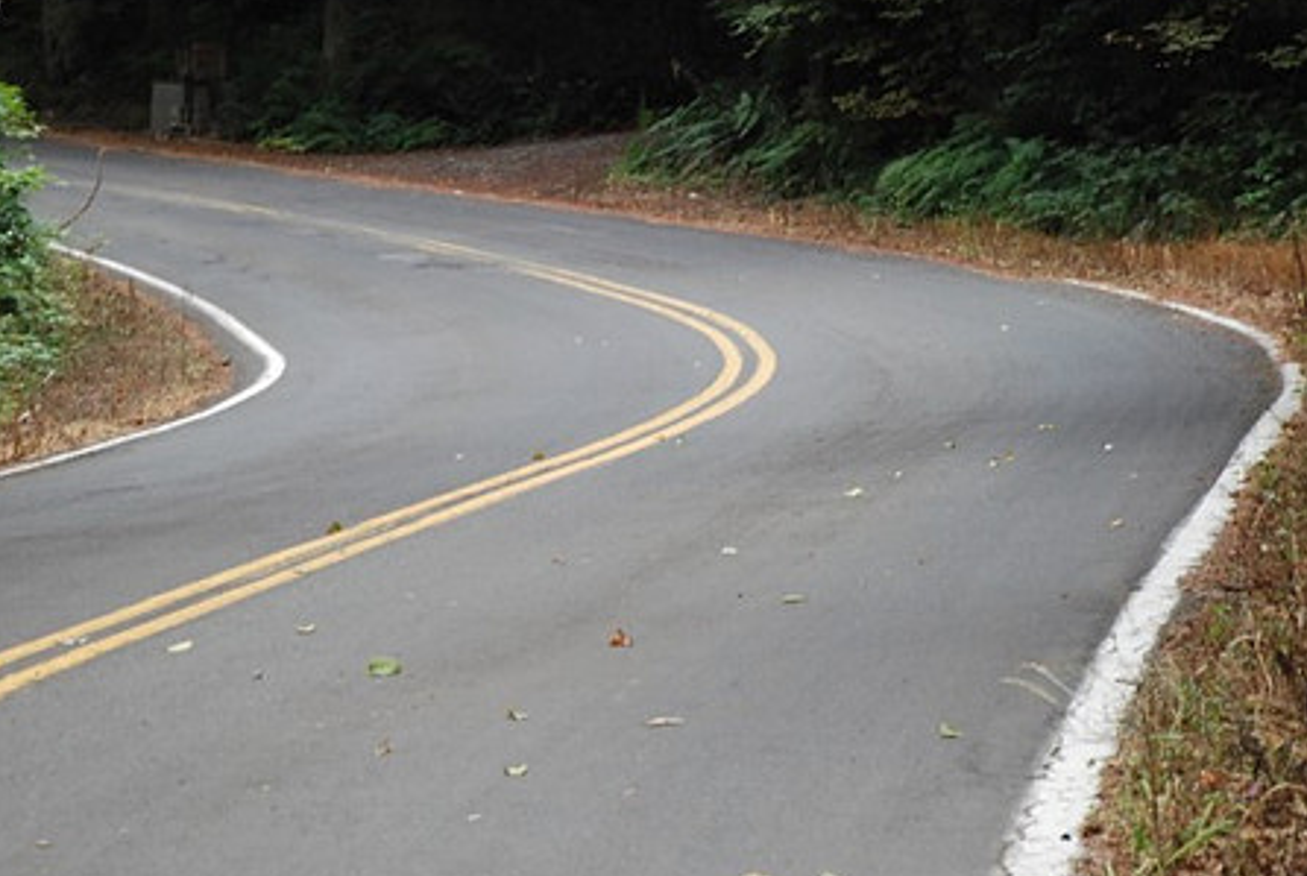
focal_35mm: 156
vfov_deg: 8.8
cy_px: 385
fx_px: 5673
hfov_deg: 13.1
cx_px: 463
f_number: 5.6
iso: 1600
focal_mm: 80
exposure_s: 1/160
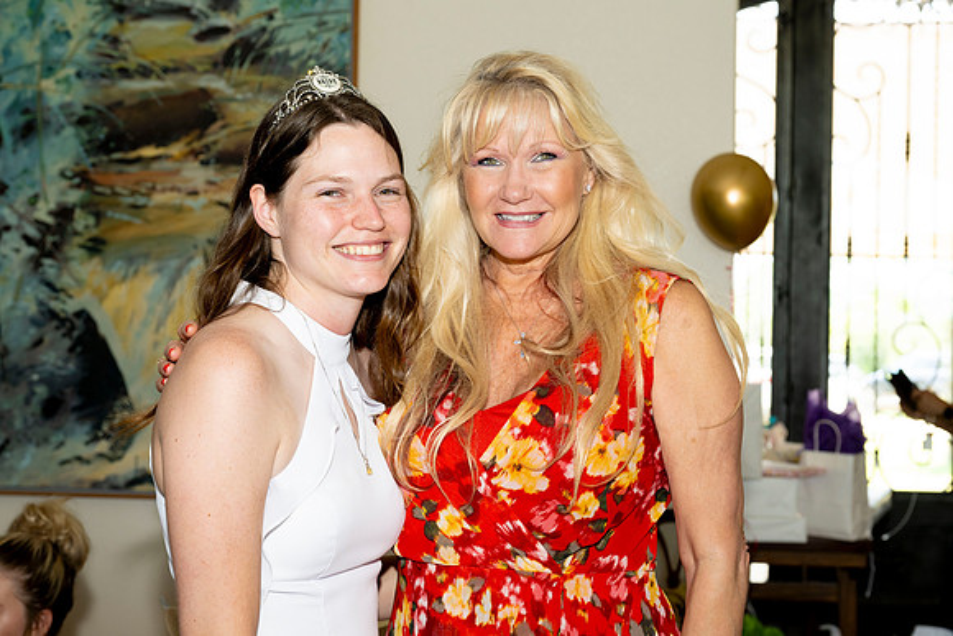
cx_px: 476
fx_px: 1562
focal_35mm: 59
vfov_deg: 23.0
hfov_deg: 33.9
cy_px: 318
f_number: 6.3
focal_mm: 59
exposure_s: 1/100
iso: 640
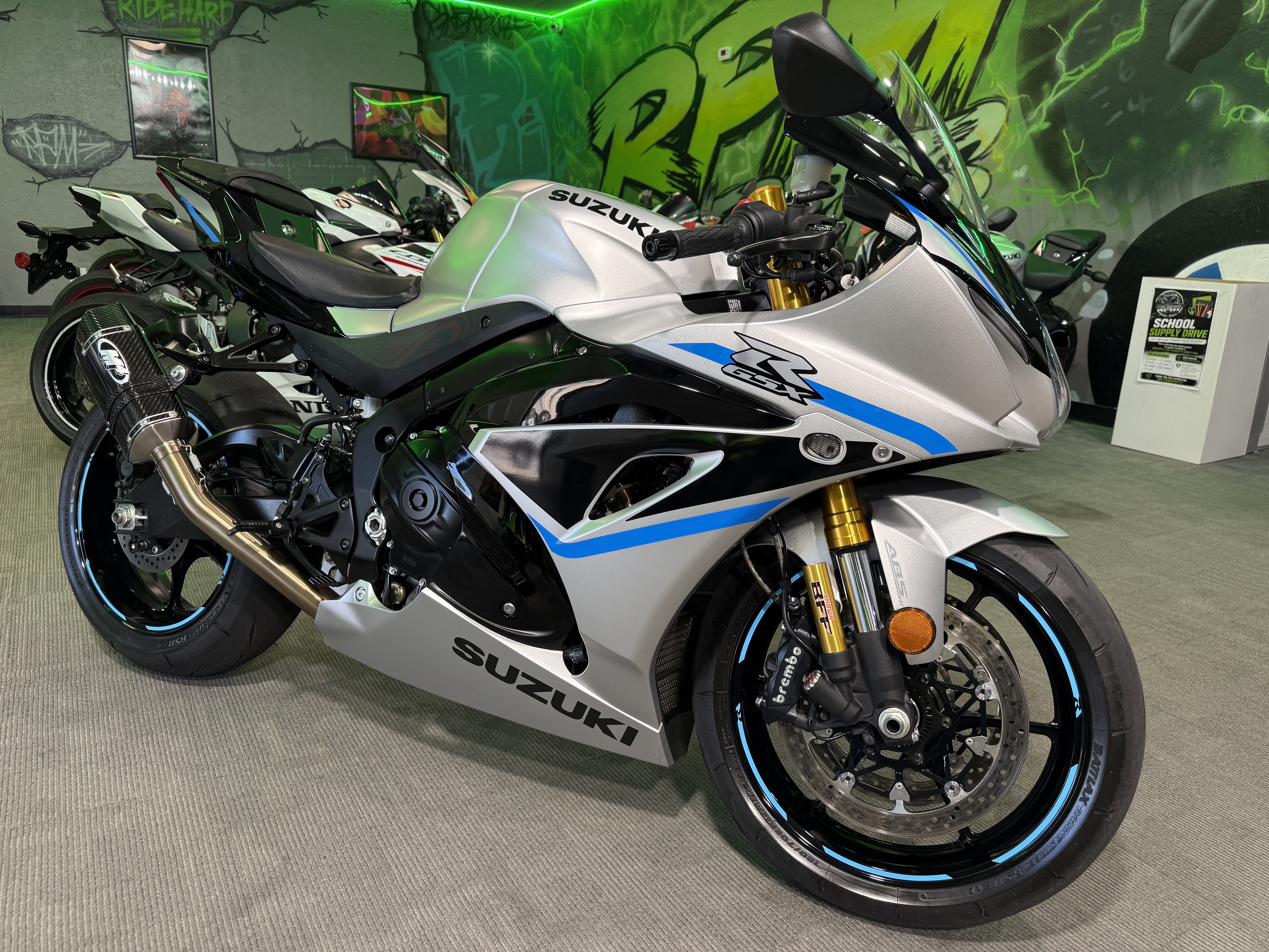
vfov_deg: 56.8
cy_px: 476
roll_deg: -2.2
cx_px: 634
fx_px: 880
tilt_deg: -14.7
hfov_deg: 71.6
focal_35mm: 24
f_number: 1.78
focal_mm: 6.76
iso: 64
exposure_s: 1/120
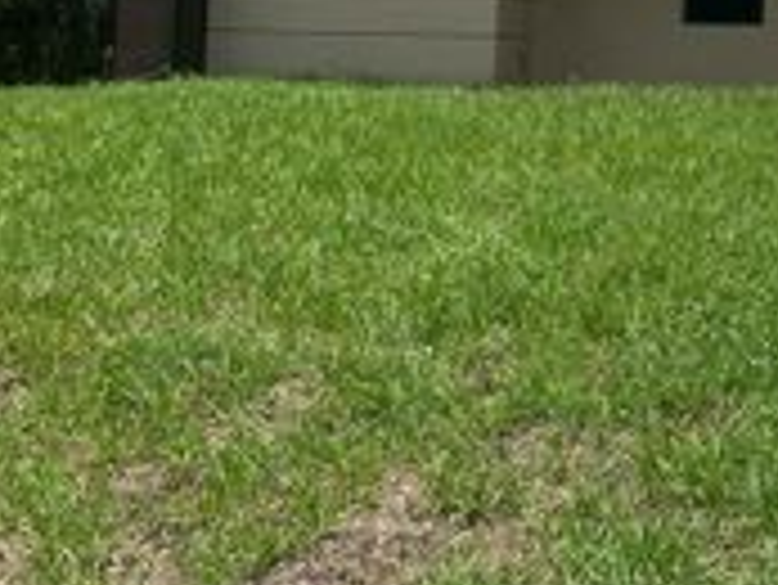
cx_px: 967
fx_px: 1687
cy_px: -83
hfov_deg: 23.4
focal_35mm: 75
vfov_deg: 18.8
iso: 50
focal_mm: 5.7
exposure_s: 1/6579
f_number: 1.5
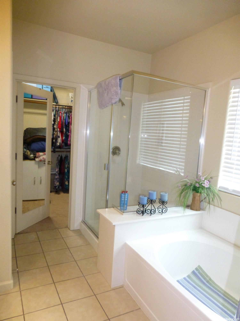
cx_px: 120
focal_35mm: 24
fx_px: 222
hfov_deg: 56.8
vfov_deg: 71.6
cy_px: 160
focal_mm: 4.3
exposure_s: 1/60
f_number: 3.3
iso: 640
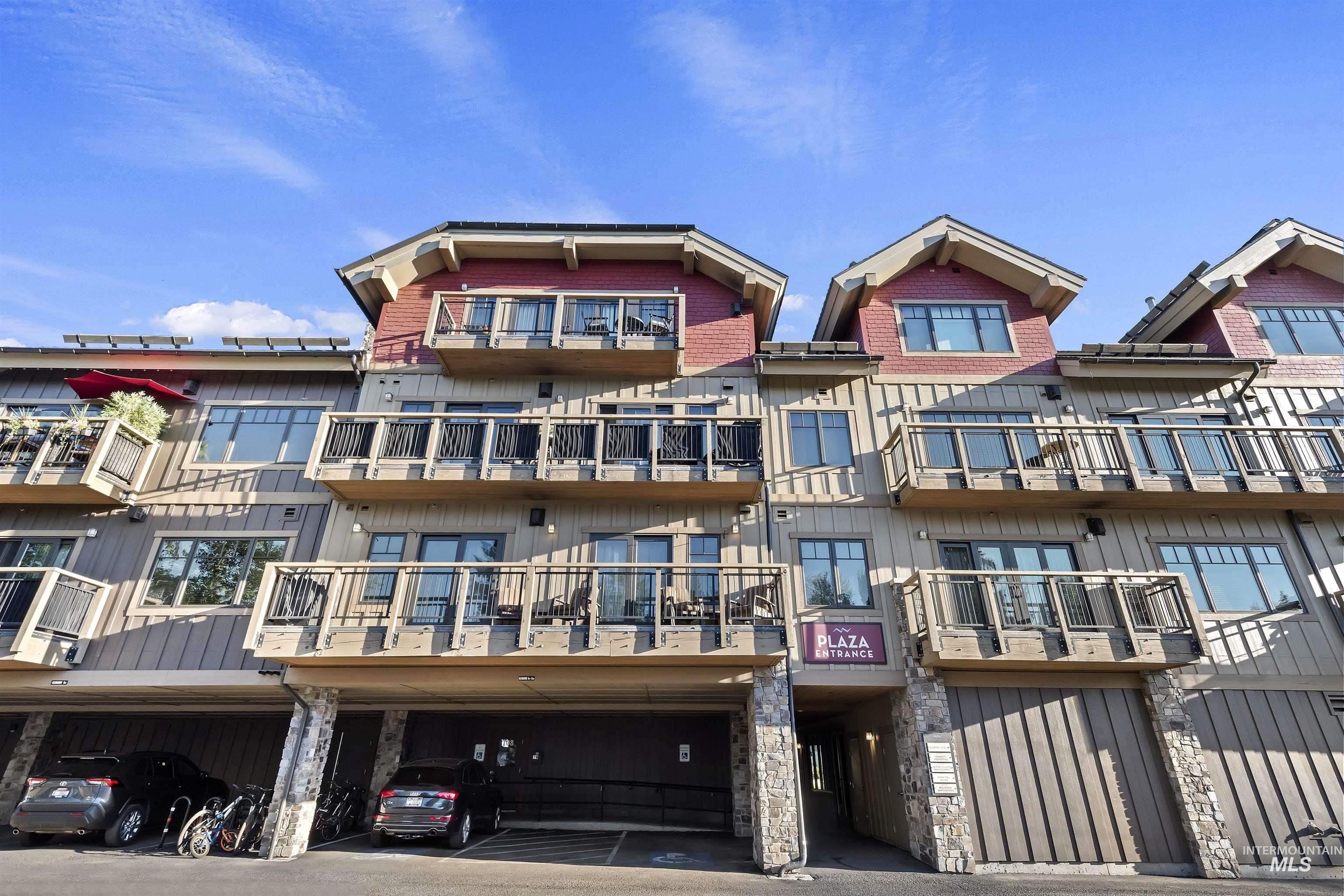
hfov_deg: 96.7
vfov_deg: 73.8
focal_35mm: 16
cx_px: 672
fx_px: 597
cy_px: 448
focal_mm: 16
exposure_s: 1/125
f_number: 11
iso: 800
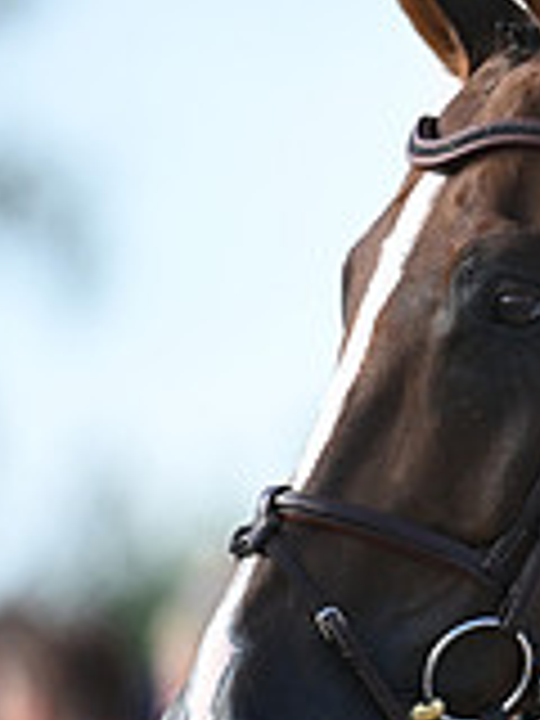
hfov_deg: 1.1
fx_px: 27518
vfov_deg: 1.5
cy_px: 398
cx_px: 1179
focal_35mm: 1323
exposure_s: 1/1600
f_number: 5
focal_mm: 380
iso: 1000
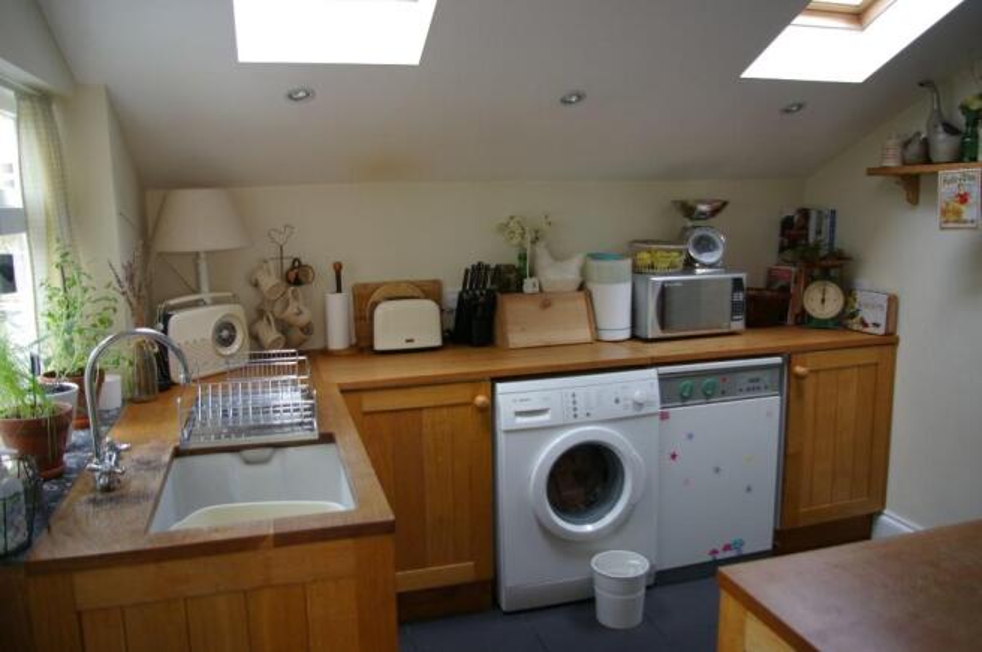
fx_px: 736
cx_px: 491
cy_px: 326
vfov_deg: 47.8
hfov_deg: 67.4
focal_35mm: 27
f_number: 3.5
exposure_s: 1/45
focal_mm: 18
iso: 200
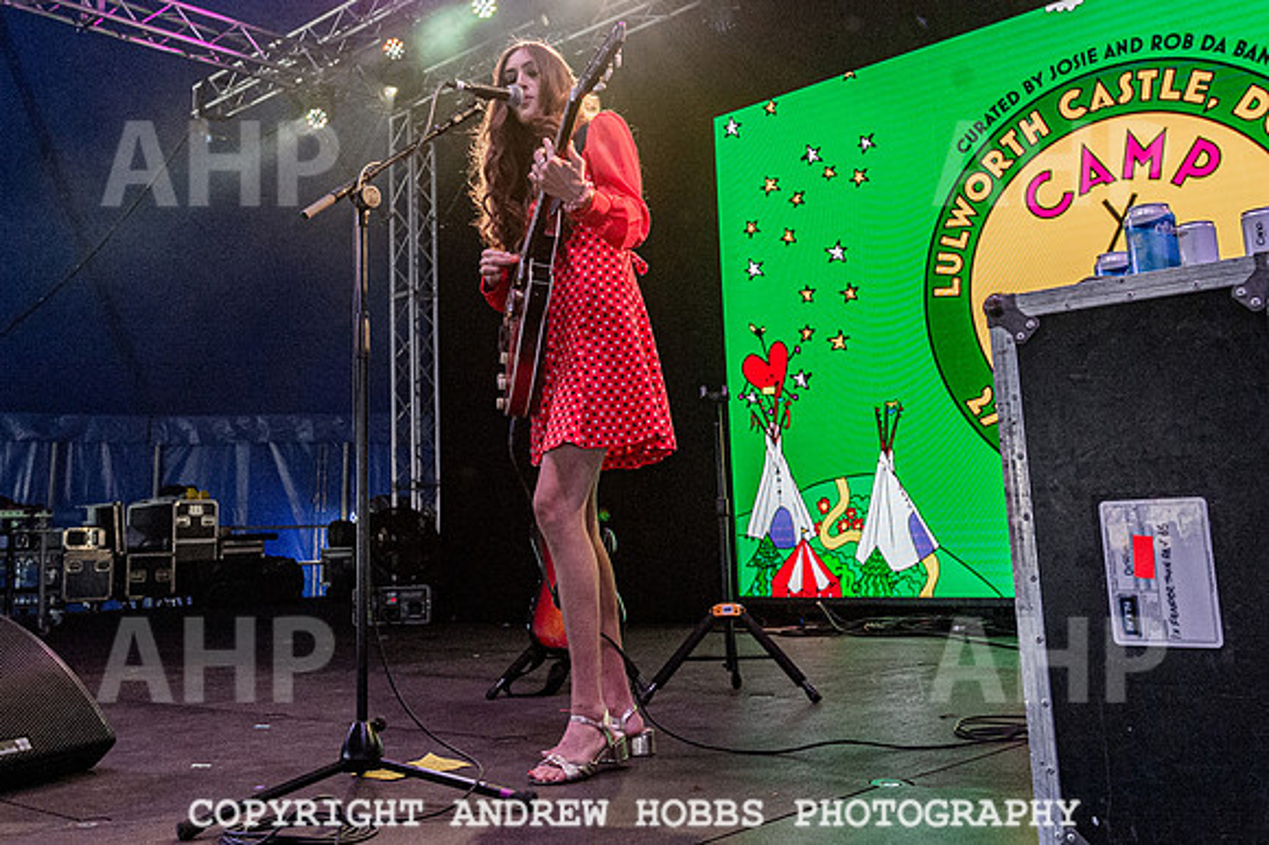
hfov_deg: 53.6
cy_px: 318
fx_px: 1256
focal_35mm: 36
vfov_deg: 37.0
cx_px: 593
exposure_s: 1/500
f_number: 3.5
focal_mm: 24
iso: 4000
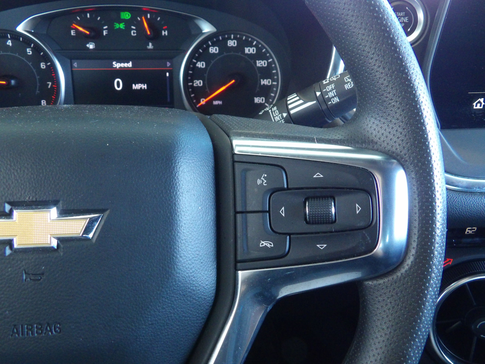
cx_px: 242
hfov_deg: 55.4
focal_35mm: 33
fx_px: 462
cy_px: 182
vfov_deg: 42.9
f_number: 3.6
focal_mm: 5.9
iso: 695
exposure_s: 1/20
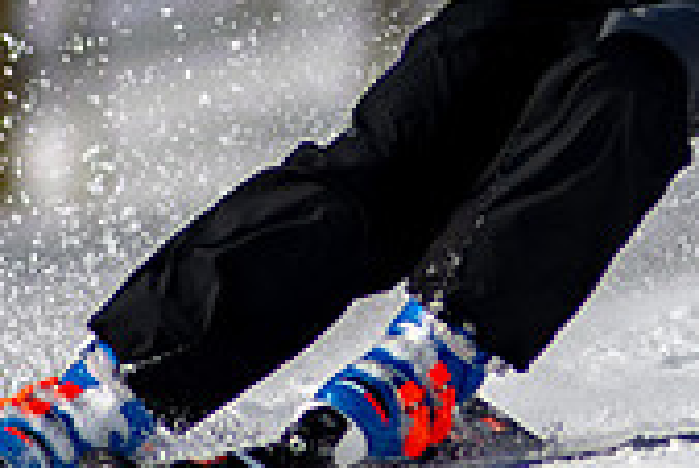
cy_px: -135
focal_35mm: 1682
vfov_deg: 0.8
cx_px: 614
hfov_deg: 1.2
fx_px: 32686
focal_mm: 300
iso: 100
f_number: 2.8
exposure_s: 1/6400
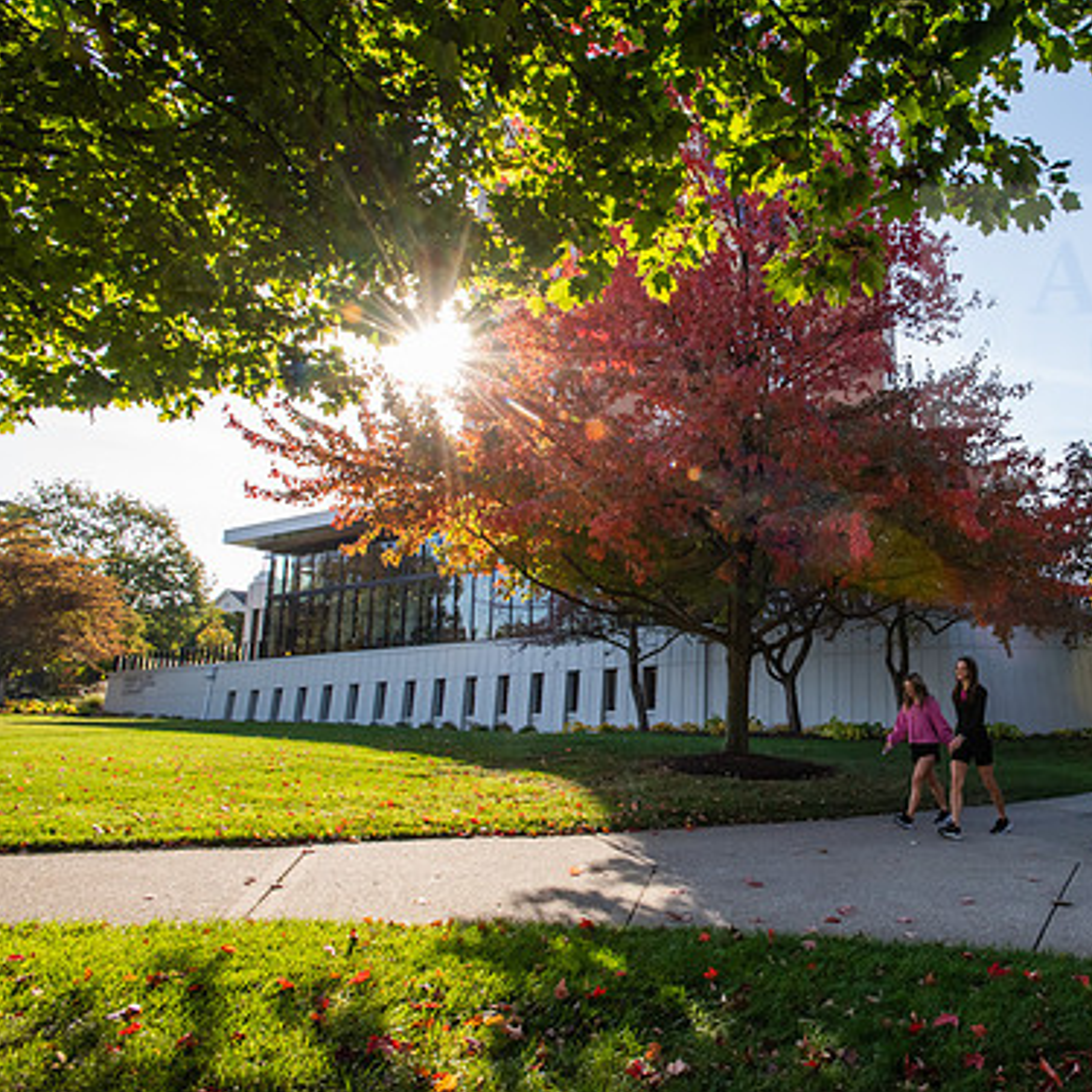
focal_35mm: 25
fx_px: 892
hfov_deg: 59.2
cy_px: 537
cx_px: 833
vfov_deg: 62.9
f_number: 18
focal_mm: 19
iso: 800
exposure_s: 1/125
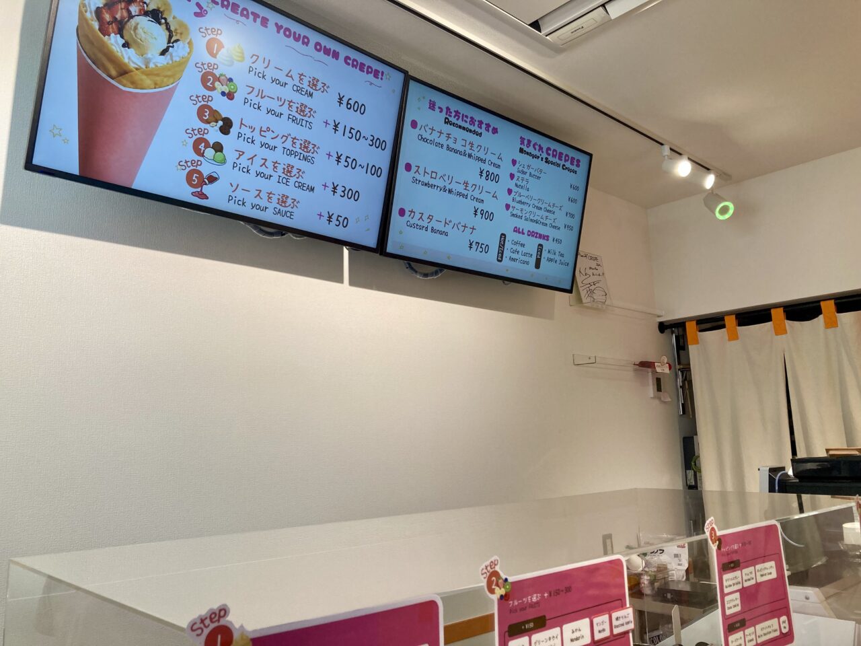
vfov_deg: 49.7
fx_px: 696
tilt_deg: +10.9
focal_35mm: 28
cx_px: 430
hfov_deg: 63.4
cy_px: 323
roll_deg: +1.2
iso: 50
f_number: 1.8
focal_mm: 3.99
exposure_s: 1/117
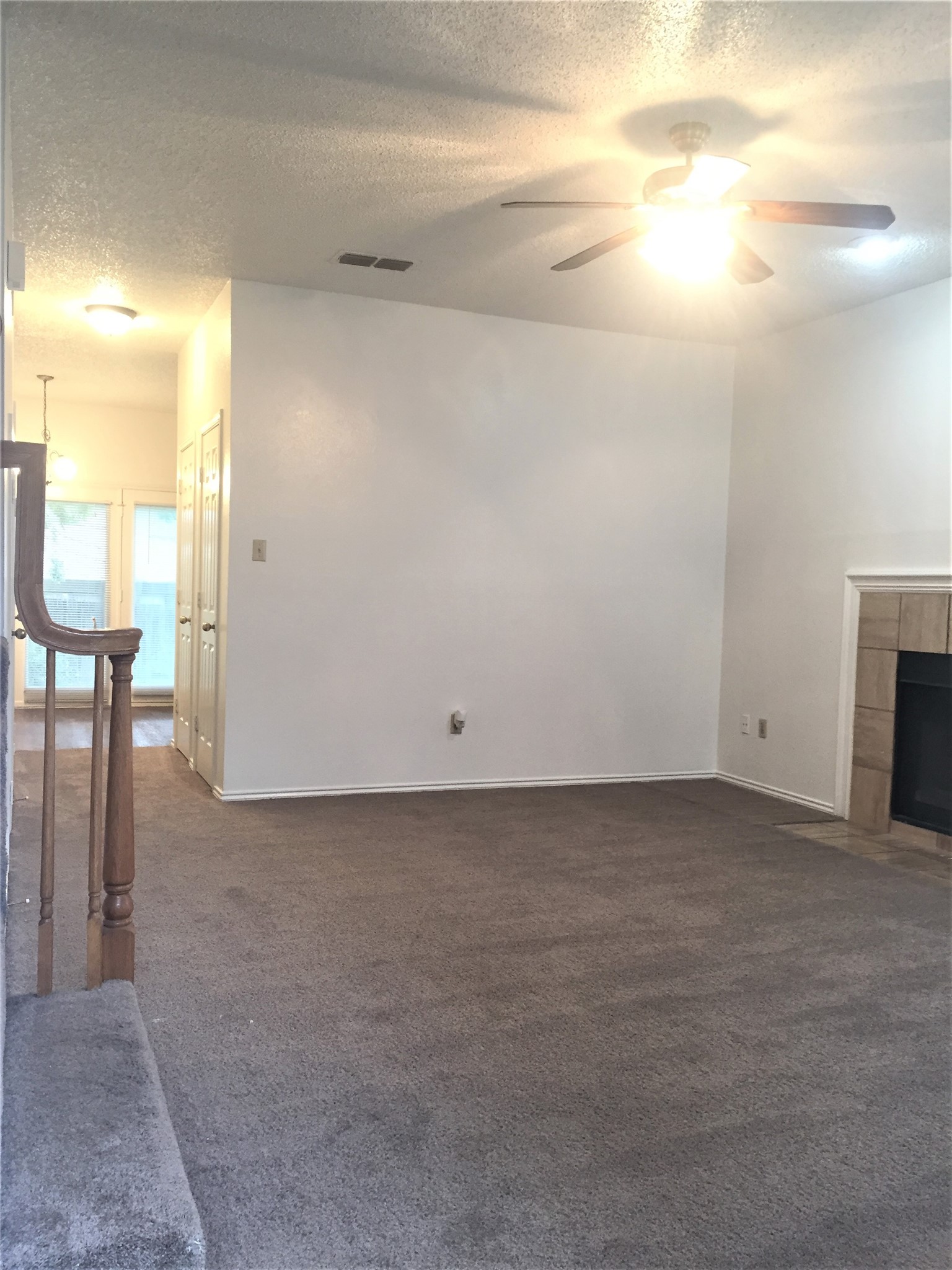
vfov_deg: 61.7
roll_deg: -1.6
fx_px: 1063
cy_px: 635
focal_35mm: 29
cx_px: 476
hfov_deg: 48.2
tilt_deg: +0.8
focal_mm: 4.15
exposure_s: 1/30
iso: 125
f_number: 2.2
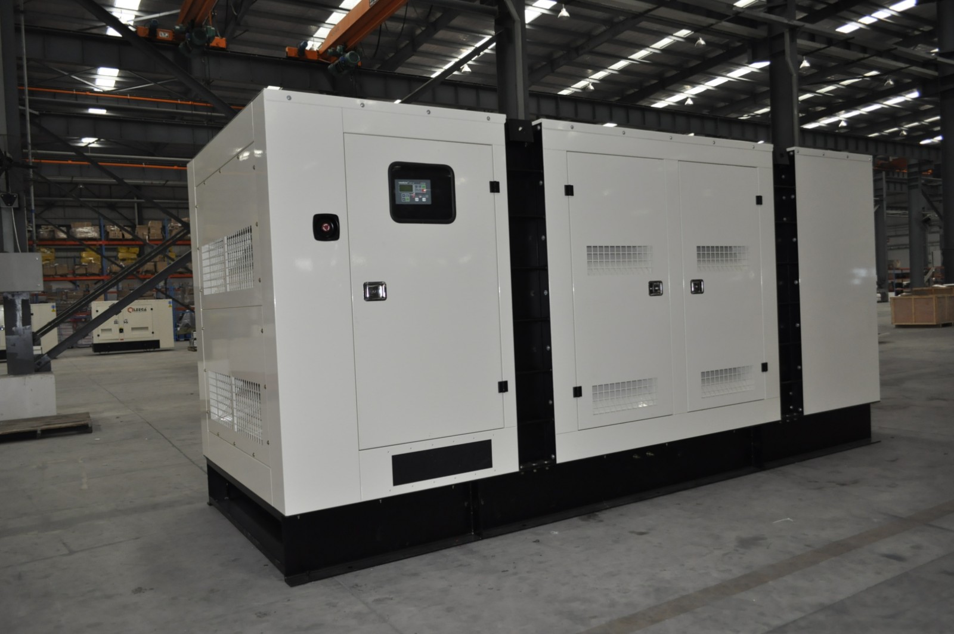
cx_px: 477
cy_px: 317
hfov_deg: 67.5
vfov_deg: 47.8
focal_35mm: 27
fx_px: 714
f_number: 3.5
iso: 800
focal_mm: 18
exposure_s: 1/60
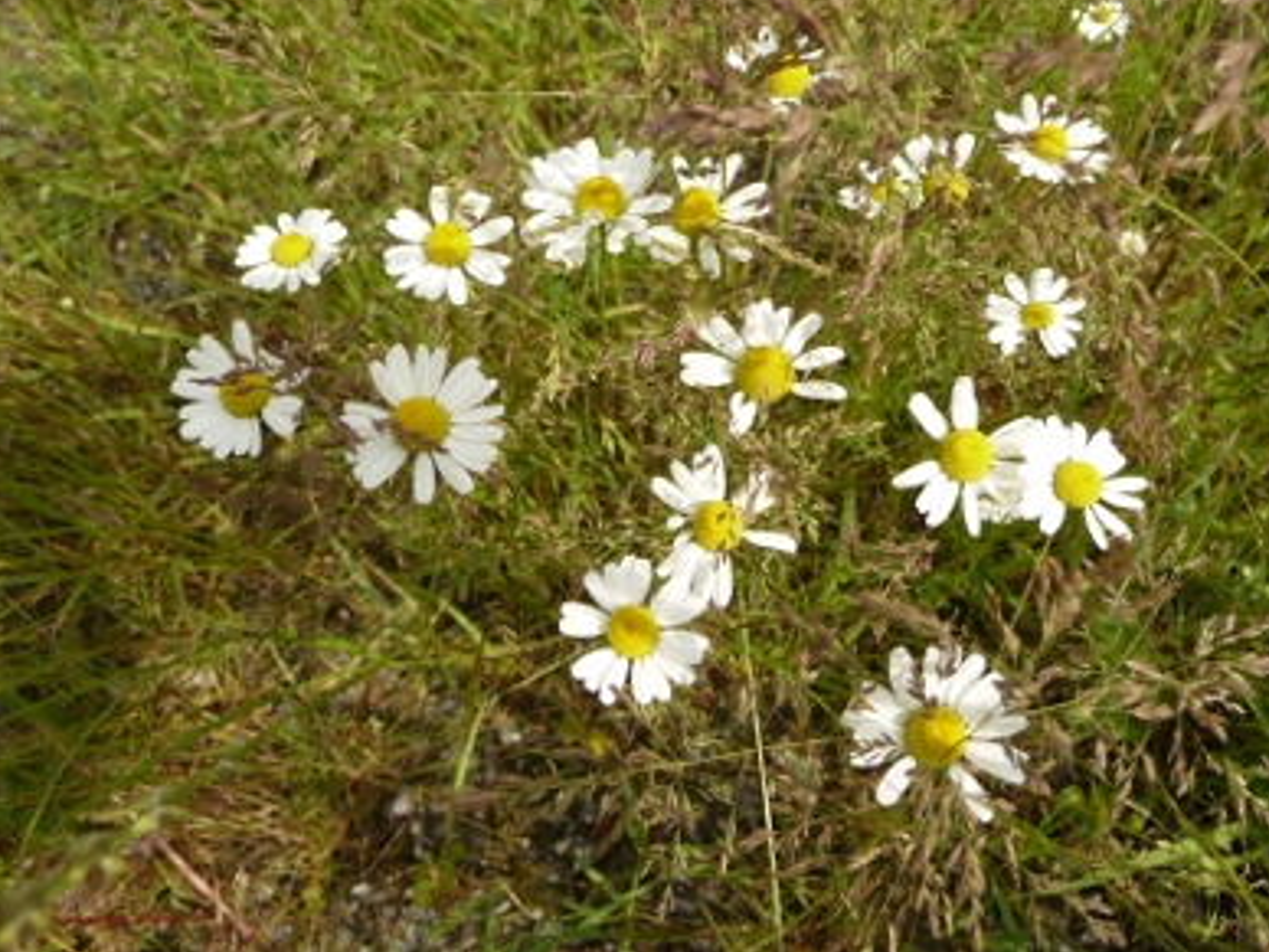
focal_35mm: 33
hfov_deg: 55.4
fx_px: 1210
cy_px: 465
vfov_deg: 42.9
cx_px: 638
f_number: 3.5
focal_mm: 5.3
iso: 100
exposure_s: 1/800
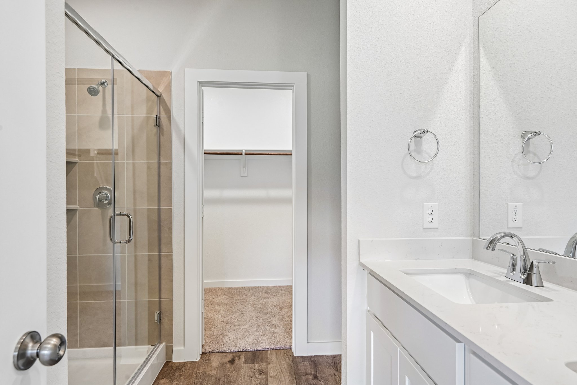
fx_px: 321
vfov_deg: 61.9
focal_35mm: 20
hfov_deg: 84.0
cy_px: 192
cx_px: 288
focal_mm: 20
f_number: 8
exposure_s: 1/20
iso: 400
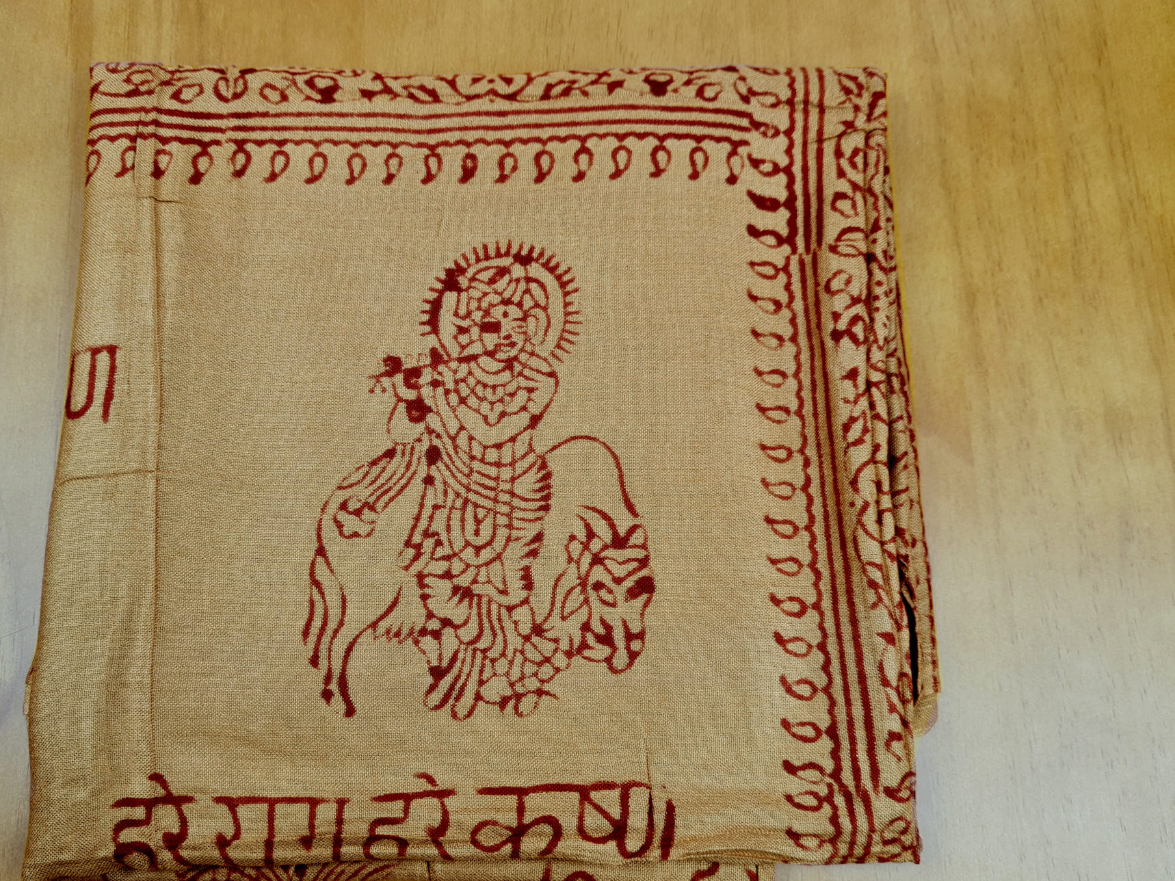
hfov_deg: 58.0
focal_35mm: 31
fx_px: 1052
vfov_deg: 45.4
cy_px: 482
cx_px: 481
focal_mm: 5.4
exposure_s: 1/120
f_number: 1.8
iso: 50
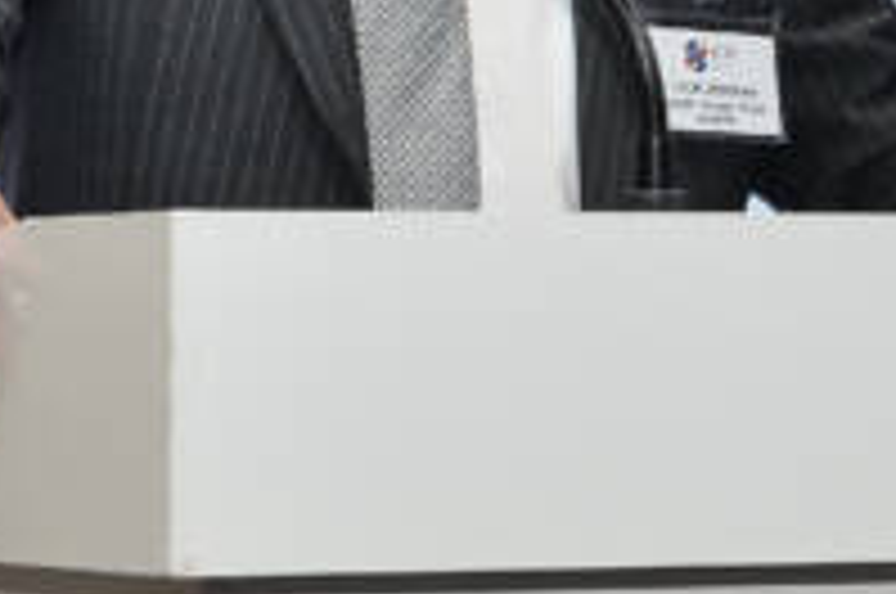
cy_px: 346
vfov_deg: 5.0
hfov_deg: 7.6
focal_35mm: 272
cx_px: 725
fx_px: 6759
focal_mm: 45
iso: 640
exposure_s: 1/60
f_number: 6.3
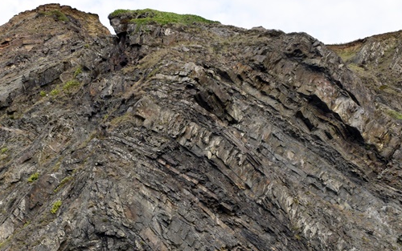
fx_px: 723
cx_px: 163
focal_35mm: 66
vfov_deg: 18.7
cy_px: 299
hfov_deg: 31.0
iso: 400
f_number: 10
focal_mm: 18
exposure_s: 1/200
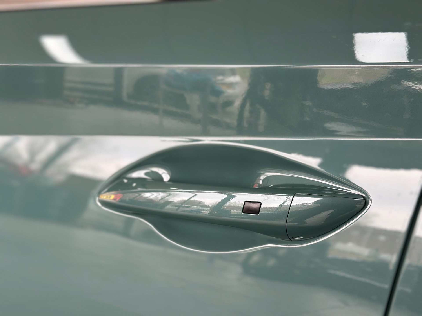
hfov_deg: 39.7
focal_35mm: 48
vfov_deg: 30.3
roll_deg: -2.4
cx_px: 211
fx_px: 585
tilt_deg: -16.4
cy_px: 158
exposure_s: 1/121
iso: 80
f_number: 1.78
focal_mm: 6.86
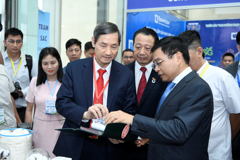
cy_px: 79
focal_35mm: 45
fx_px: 300
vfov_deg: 29.9
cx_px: 118
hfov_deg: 43.6
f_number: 3.5
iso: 800
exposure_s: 1/200
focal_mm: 44
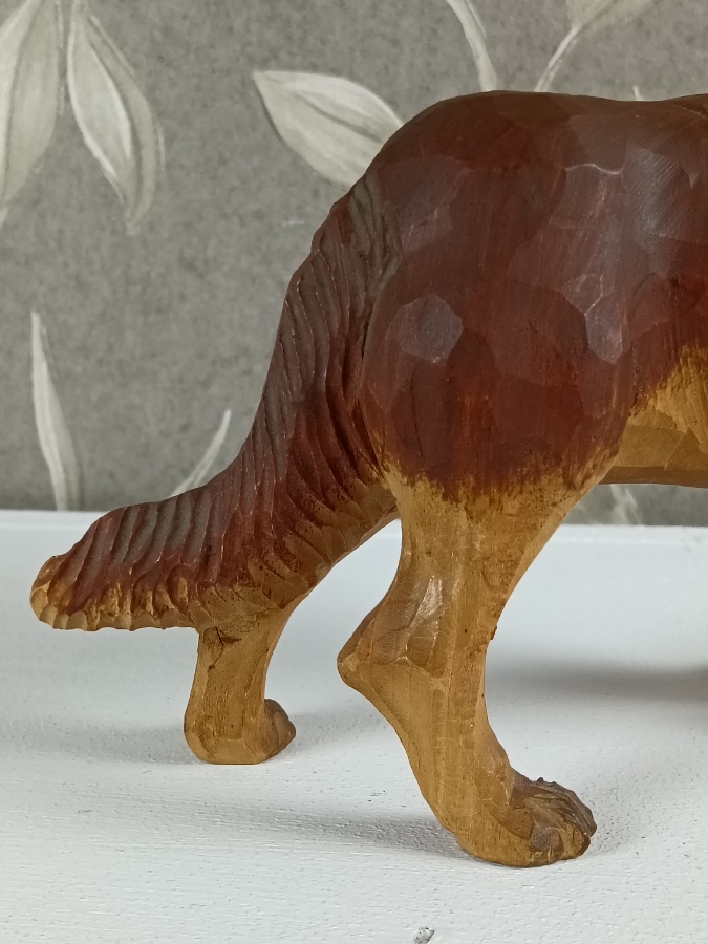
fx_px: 1800
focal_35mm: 66
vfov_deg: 29.4
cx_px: 354
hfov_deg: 22.3
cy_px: 472
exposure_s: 1/100
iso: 404
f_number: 1.9
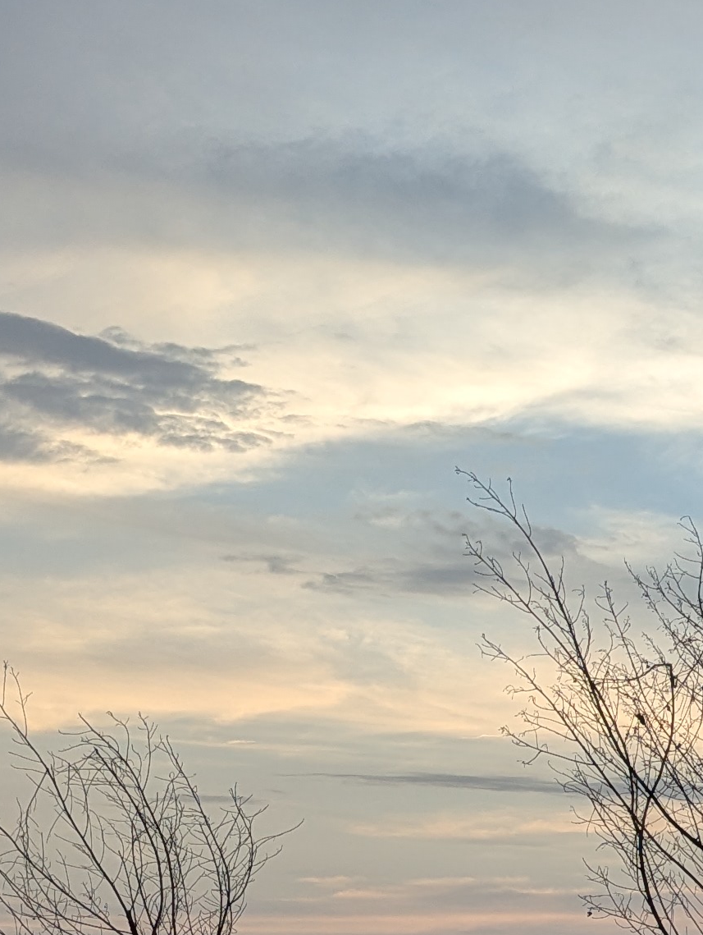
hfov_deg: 16.1
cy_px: 895
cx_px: 969
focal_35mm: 86
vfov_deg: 22.0
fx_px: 2324
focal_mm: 6.81
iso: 47
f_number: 1.85
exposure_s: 1/730
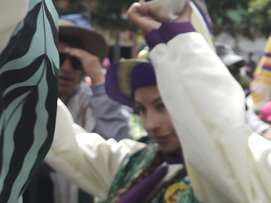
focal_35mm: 121
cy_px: 153
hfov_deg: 15.1
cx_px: 410
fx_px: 947
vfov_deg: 12.2
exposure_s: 1/293
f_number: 1.7
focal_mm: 6.3
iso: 10
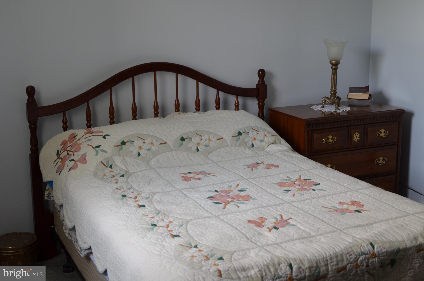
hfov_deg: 37.9
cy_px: 140
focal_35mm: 52
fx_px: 617
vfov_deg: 25.6
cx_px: 212
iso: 450
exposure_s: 1/60
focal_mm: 35
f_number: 4
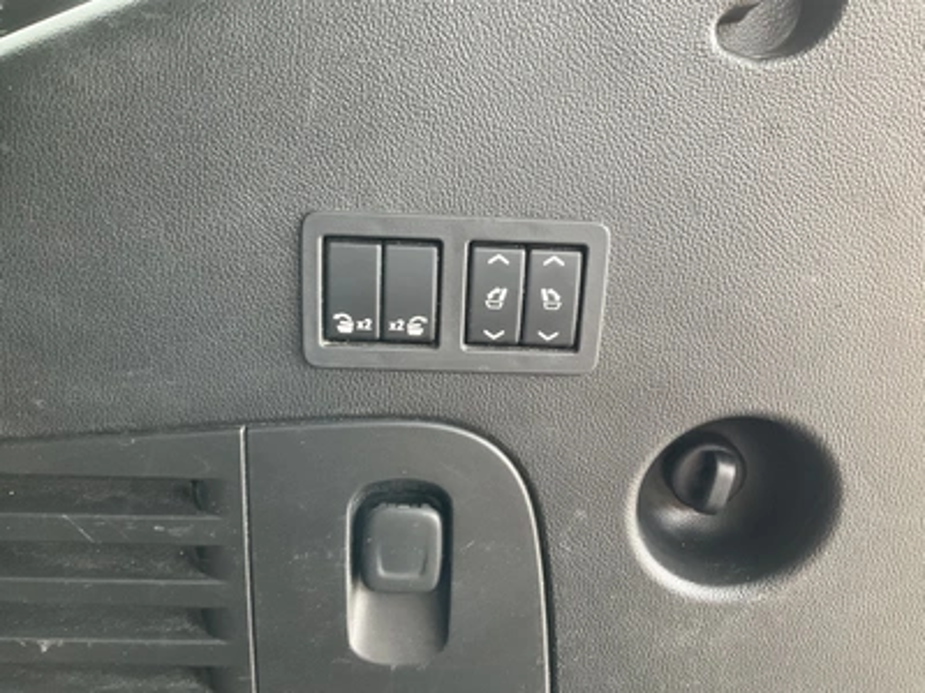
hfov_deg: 61.7
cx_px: 462
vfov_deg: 48.2
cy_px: 346
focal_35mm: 29
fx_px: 775
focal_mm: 3
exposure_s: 1/60
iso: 200
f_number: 1.8
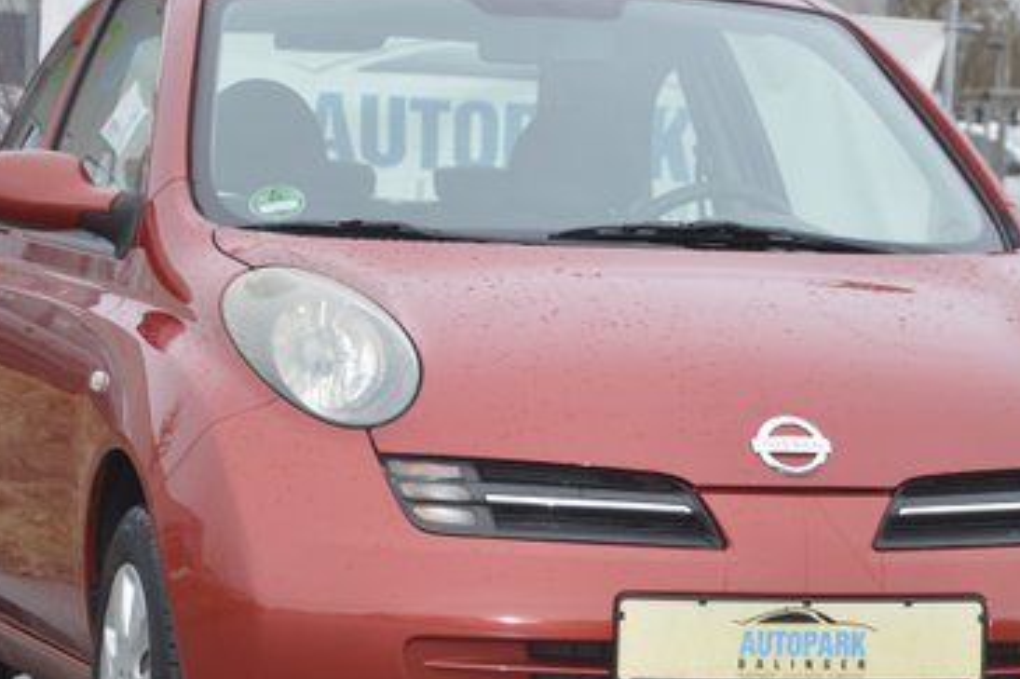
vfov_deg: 8.4
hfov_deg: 12.6
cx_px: 514
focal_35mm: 163
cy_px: 495
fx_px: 4616
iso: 160
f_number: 5.3
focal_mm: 62
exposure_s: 1/30
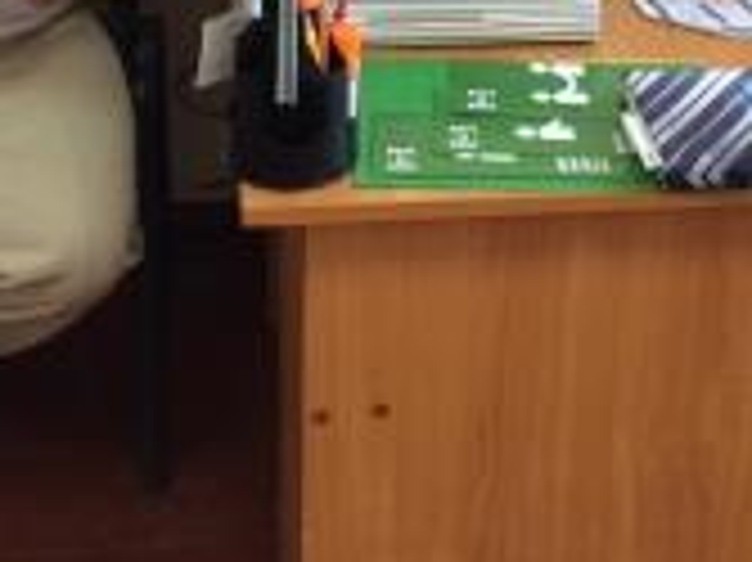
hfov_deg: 25.0
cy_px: -171
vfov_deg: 17.7
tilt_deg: -19.4
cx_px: 396
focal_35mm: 78
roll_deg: +0.1
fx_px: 1693
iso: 80
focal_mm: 4.15
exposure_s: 1/33
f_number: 2.2
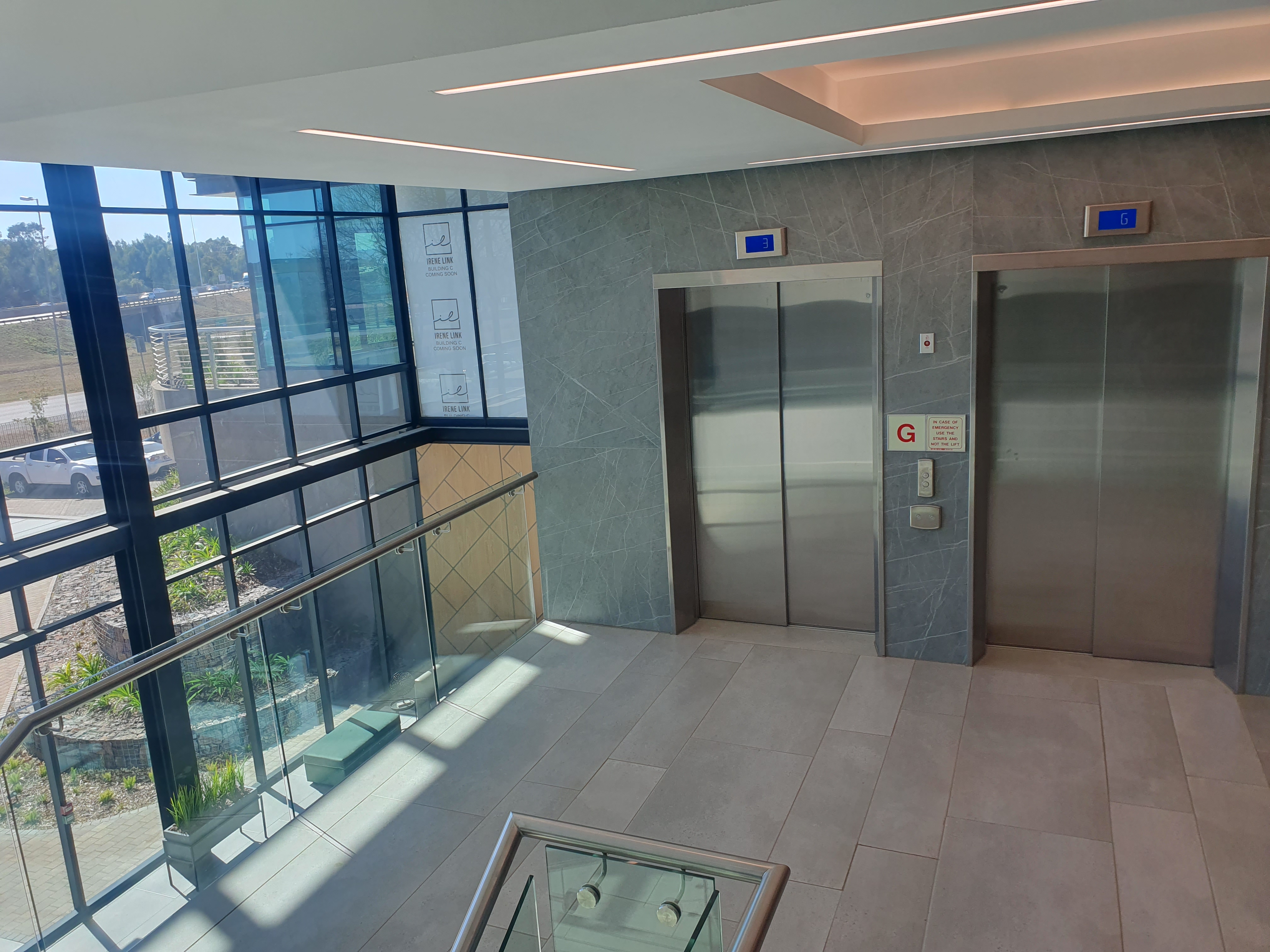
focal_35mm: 26
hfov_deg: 67.3
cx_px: 635
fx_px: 954
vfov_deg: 53.1
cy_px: 476
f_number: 2.4
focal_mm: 4.32
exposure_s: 1/224
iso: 50
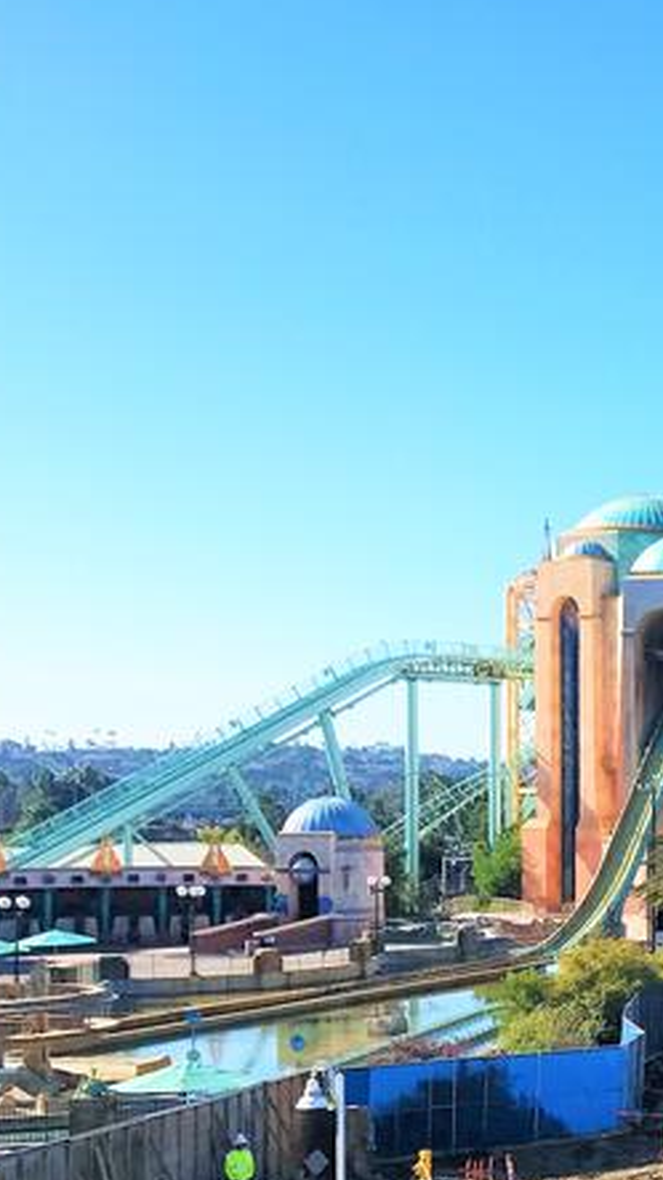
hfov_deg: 16.8
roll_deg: -1.0
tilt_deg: +0.0
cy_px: 856
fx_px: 1939
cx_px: 1118
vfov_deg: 33.3
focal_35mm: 62
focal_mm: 3.99
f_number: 1.8
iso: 20
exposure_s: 1/2037
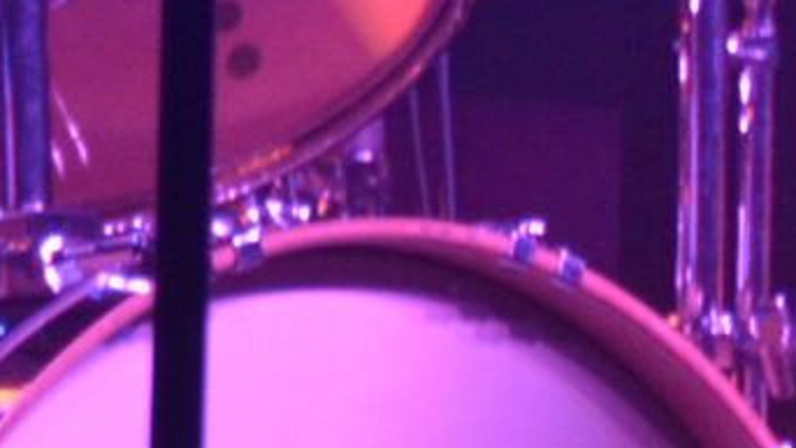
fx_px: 25919
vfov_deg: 1.0
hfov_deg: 1.7
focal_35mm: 1228
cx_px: 2815
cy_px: -1318
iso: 1000
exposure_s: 1/100
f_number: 5.6
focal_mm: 105
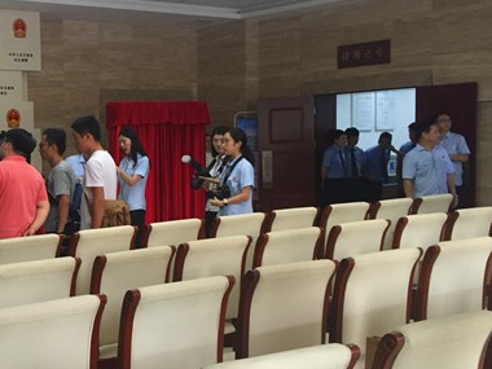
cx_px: 6
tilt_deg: -5.1
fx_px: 867
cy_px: 218
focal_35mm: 61
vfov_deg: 24.0
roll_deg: +1.1
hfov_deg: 29.7
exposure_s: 1/33
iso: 125
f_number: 2.2
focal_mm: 4.15
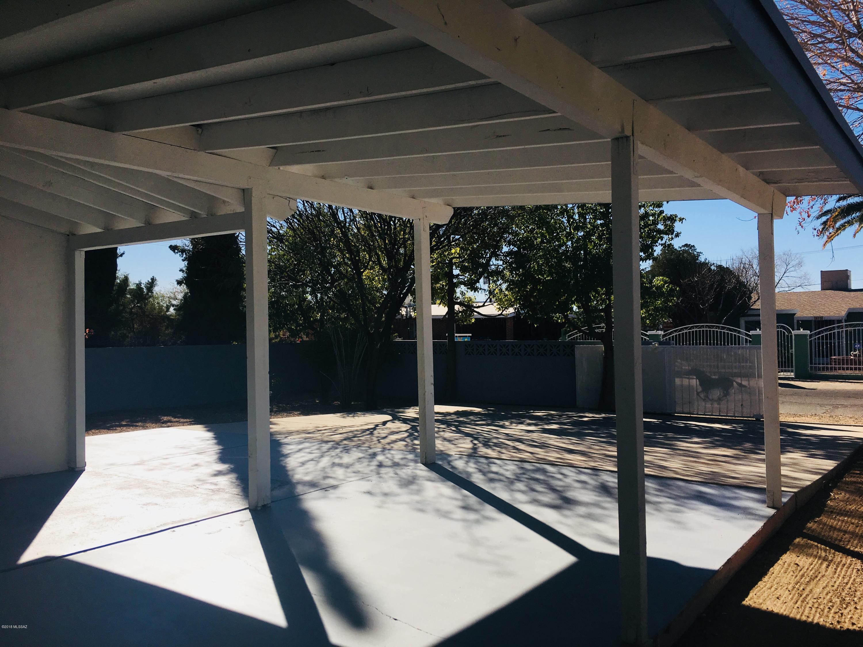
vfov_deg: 48.2
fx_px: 723
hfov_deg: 61.7
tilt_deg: +1.3
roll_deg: +0.6
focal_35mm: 29
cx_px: 432
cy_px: 324
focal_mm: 4.15
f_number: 2.2
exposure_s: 1/2079
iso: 25
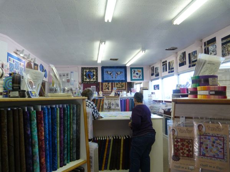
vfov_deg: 54.9
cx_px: 115
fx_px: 166
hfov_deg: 69.4
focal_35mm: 25
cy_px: 86
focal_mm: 4.5
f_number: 2.8
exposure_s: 1/60
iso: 250
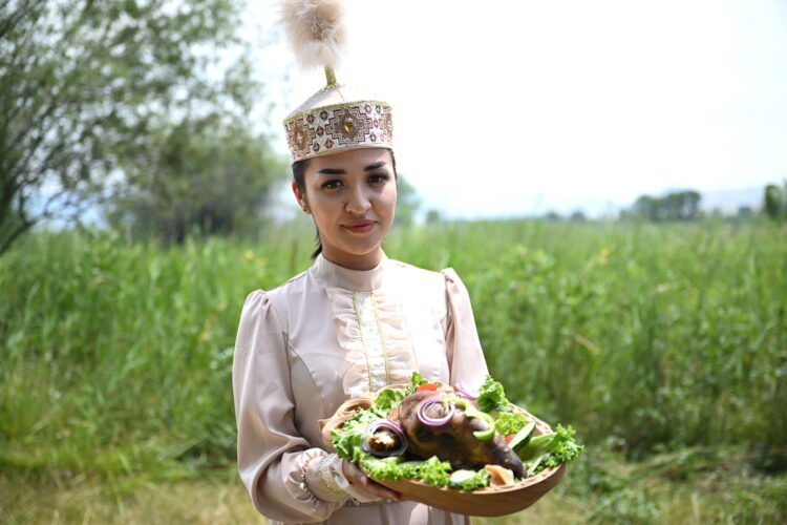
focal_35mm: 47
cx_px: 394
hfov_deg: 41.9
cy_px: 262
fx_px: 1027
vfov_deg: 28.6
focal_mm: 47
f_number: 2.8
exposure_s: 1/250
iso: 40
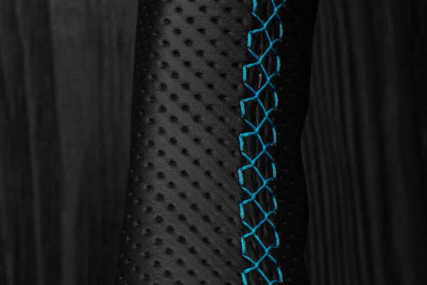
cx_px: 260
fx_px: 2095
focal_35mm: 177
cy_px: 125
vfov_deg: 7.8
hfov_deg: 11.6
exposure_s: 1/125
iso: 500
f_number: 6.3
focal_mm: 35
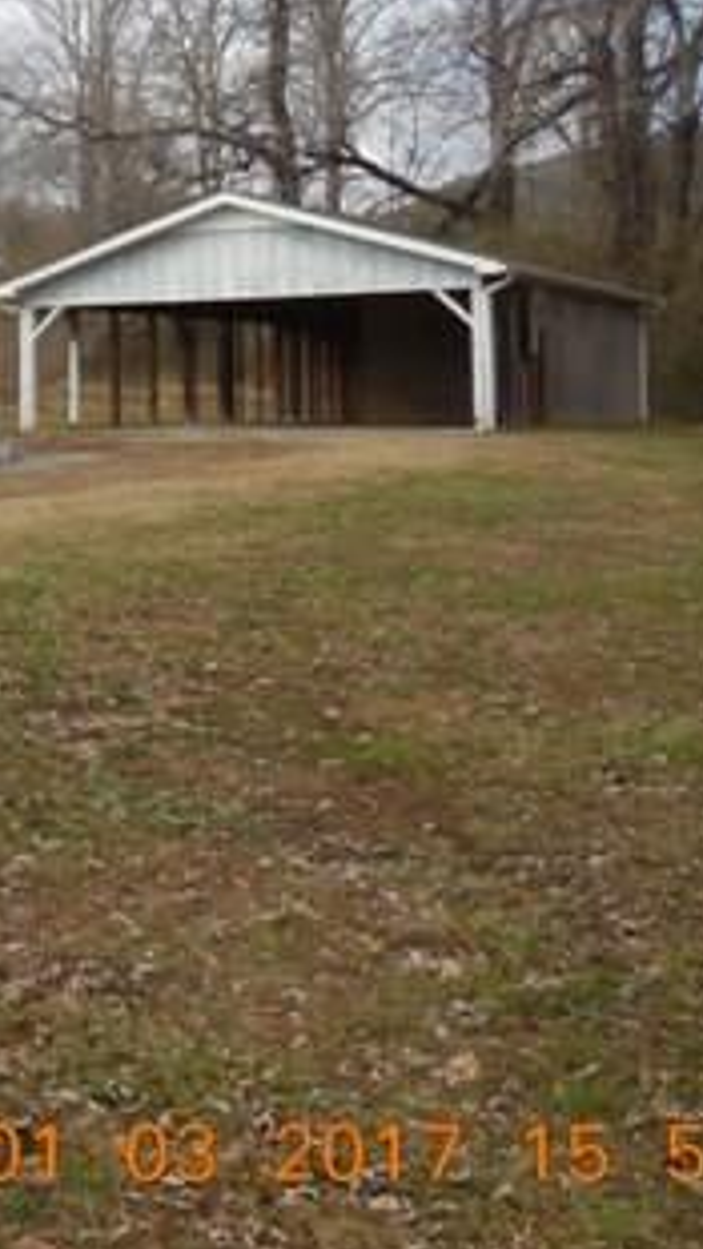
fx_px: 1855
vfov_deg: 36.7
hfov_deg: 18.4
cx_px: -426
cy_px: 373
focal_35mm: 56
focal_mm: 4.5
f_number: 3.1
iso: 125
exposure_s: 1/800
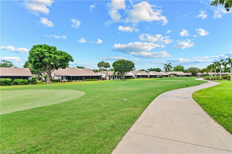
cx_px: 116
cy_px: 77
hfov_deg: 84.0
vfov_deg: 61.8
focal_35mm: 20
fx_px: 129
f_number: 10
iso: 320
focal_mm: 20
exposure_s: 1/125
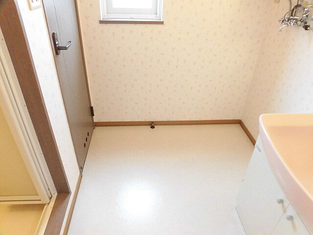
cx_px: 156
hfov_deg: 71.6
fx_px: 217
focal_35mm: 24
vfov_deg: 56.8
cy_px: 118
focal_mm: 4.3
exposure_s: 1/30
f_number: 3.1
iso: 320
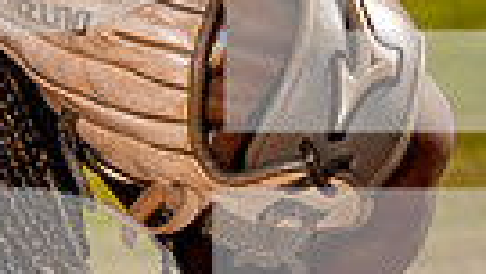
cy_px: -56
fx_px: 2668
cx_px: -277
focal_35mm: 207
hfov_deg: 10.0
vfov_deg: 5.8
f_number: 5.6
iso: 100
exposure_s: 1/250
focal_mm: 46
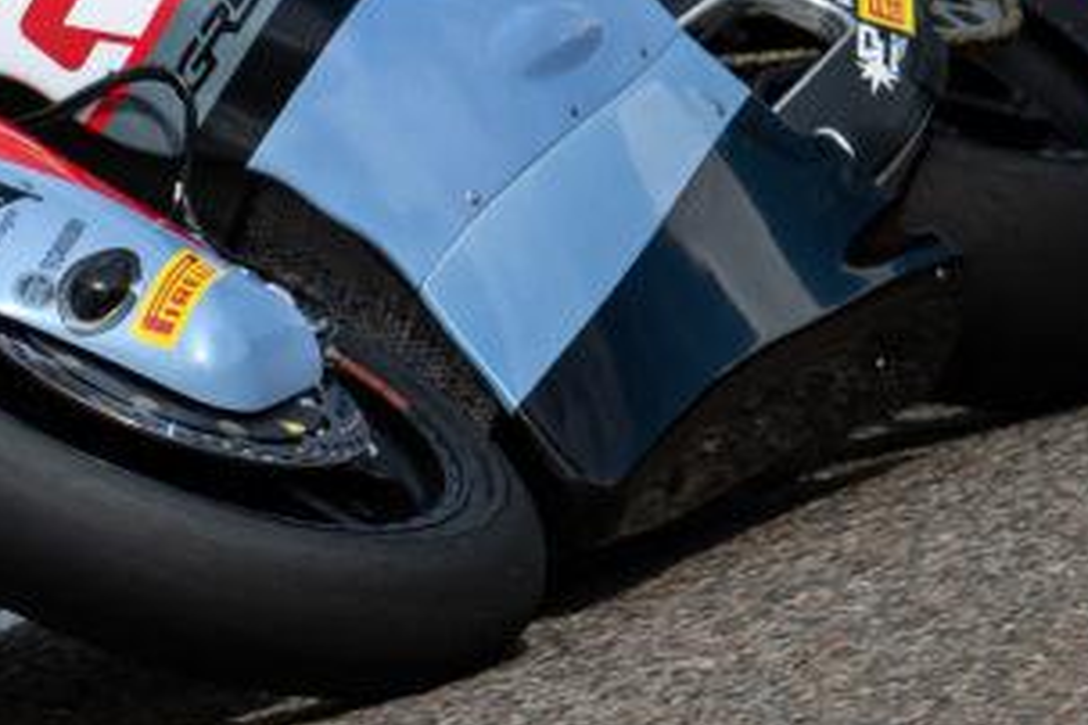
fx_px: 76033
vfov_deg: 0.5
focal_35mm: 2516
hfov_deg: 0.8
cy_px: 207
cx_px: -11
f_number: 4.5
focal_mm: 400
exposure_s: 1/2500
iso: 160
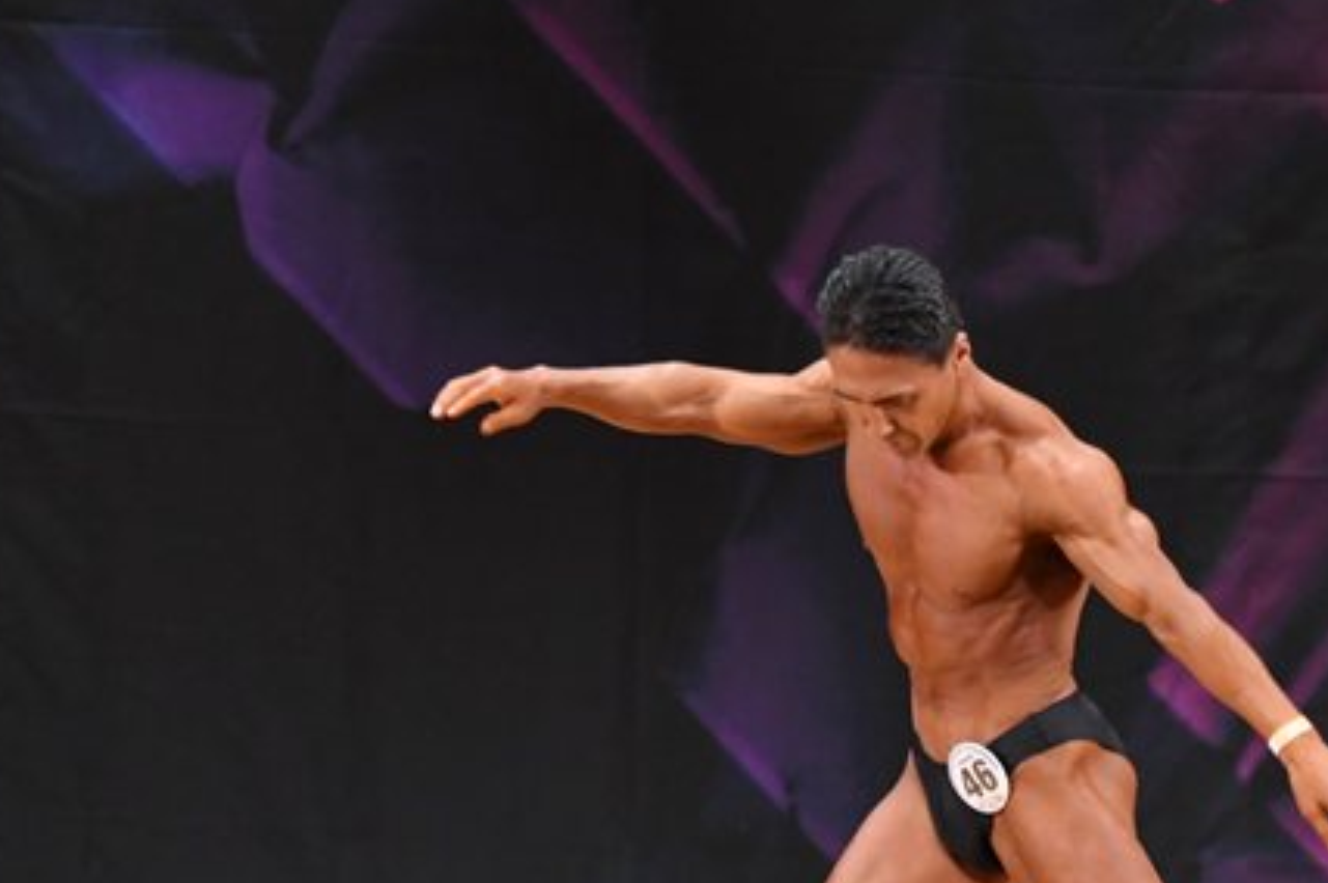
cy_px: 718
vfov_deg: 3.0
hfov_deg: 4.5
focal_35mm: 463
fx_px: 17066
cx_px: 1109
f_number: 5.6
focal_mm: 170
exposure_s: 1/400
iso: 3200
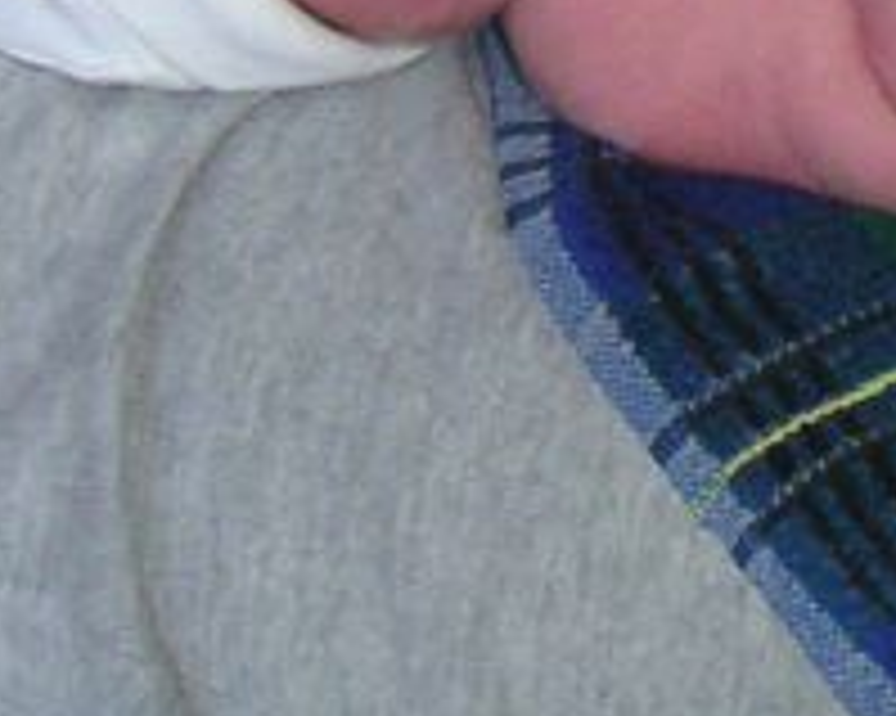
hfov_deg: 9.9
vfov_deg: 7.7
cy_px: -851
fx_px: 5062
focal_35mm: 191
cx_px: 1189
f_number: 2.8
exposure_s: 1/45
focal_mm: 6
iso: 160
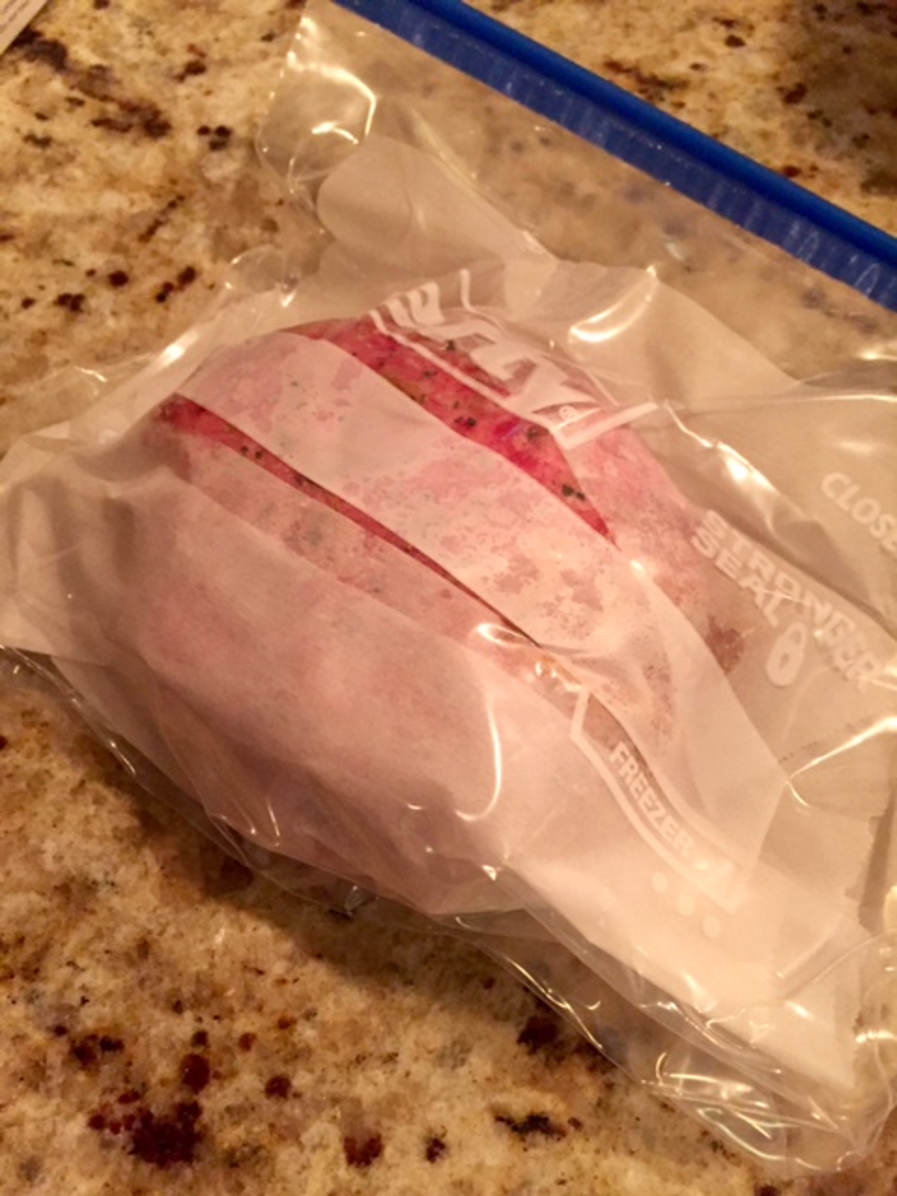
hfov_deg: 48.2
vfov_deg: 61.7
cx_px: 448
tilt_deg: -66.0
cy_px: 598
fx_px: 1002
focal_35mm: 29
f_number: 2.2
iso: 250
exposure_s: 1/15
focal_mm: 4.15
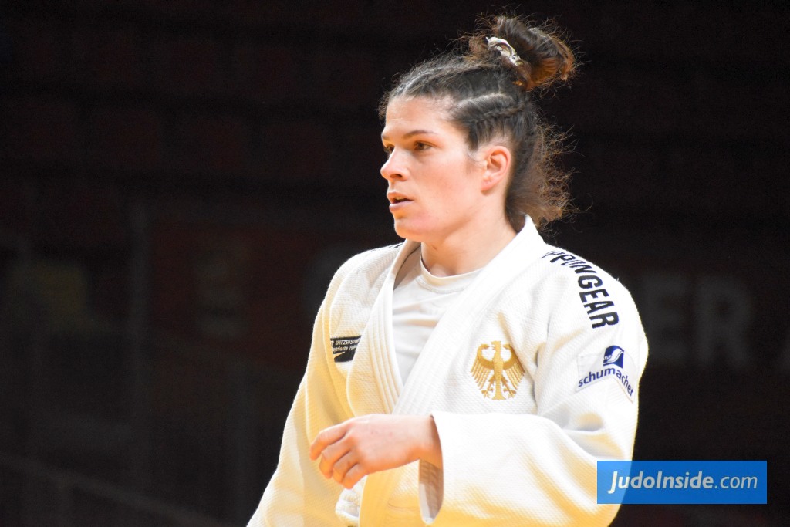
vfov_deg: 3.5
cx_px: 395
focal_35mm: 390
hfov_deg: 5.3
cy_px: 264
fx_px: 8559
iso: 6400
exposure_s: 1/640
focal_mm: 260
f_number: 7.1
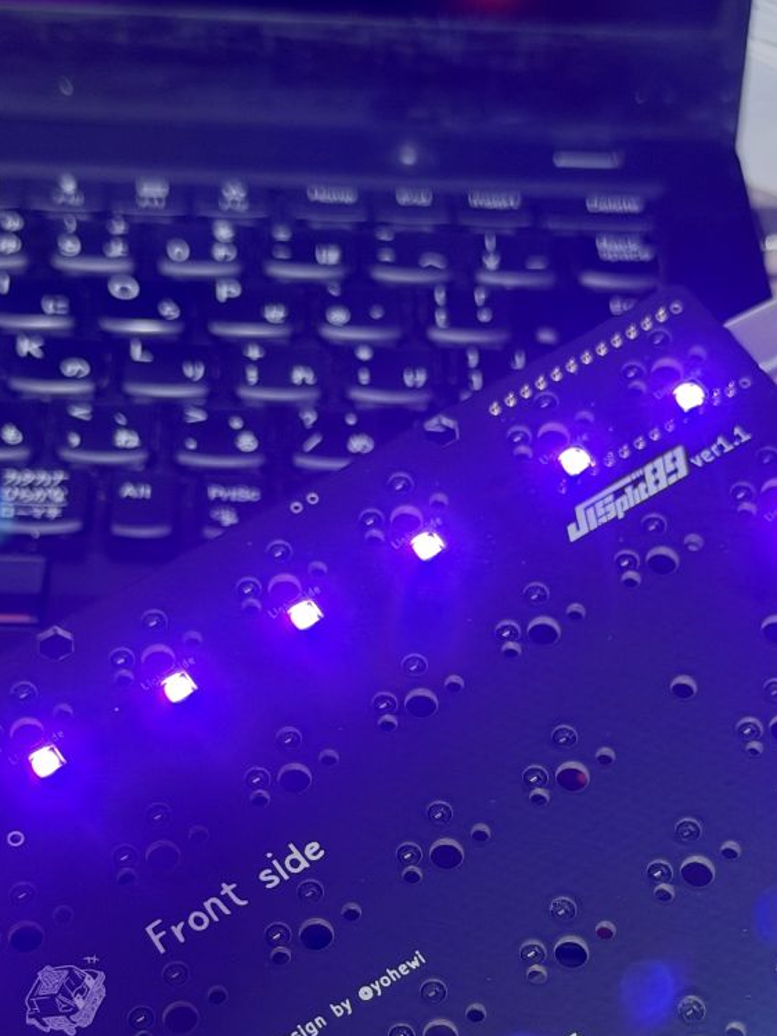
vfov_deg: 24.9
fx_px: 2304
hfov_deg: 19.1
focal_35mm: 77
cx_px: 421
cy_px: 830
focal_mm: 6.76
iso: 500
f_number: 1.78
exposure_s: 1/40
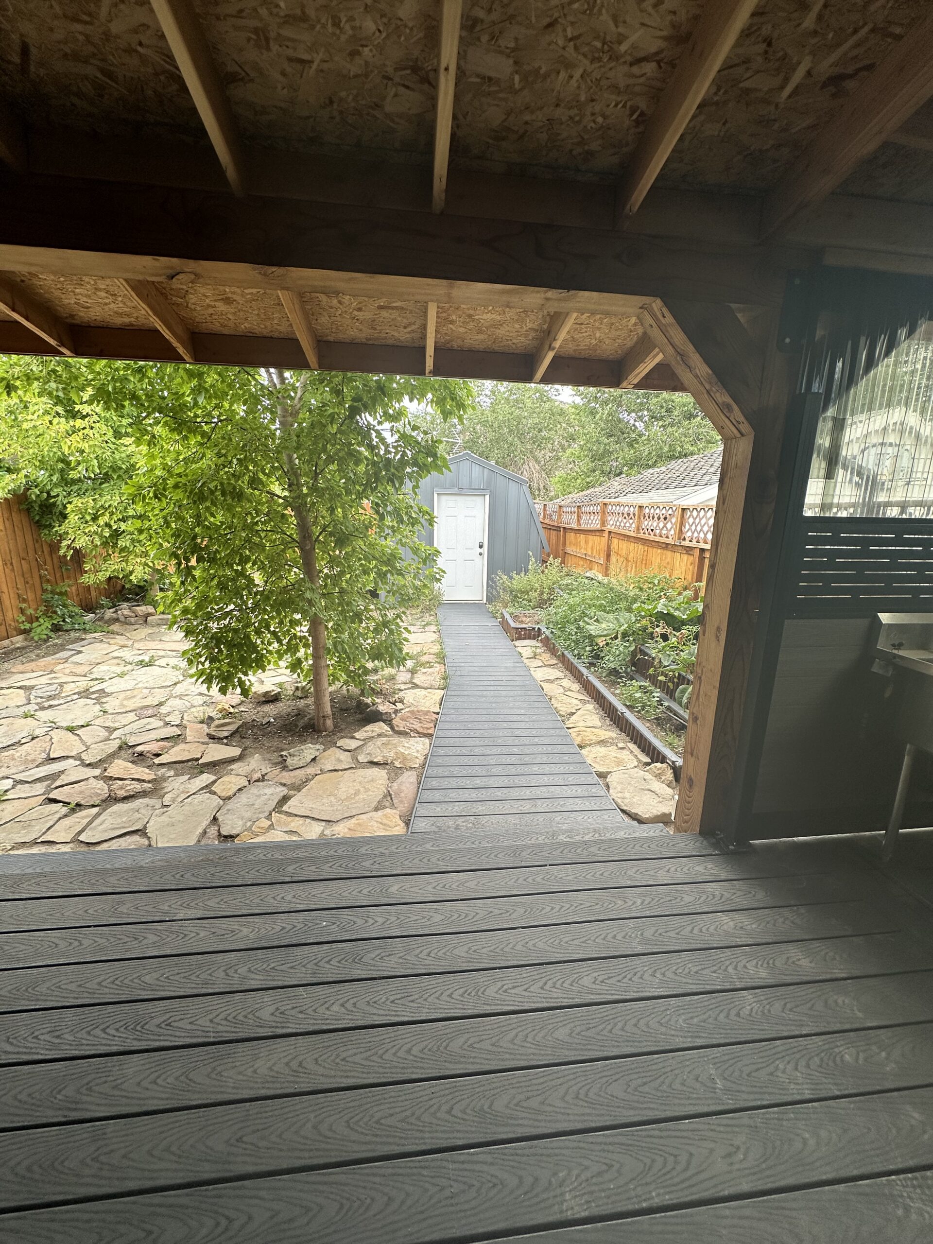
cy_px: 622
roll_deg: -1.5
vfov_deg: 102.1
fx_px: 503
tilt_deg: -11.8
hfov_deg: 85.7
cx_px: 466
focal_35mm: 14
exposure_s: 1/99
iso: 40
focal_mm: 2.22
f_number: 2.2
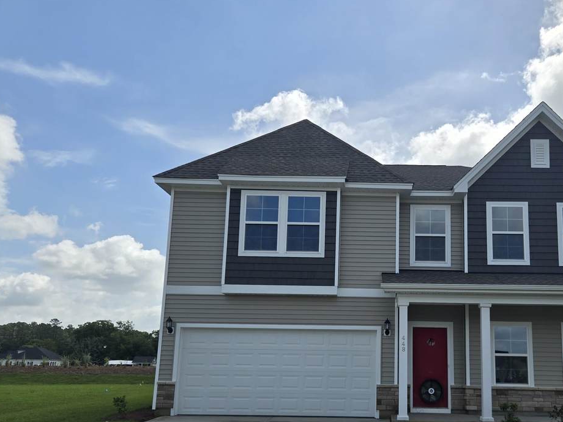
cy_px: 290
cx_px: 376
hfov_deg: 55.6
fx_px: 520
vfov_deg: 43.4
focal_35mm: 32
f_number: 1.8
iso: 25
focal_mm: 5.4
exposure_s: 1/2572
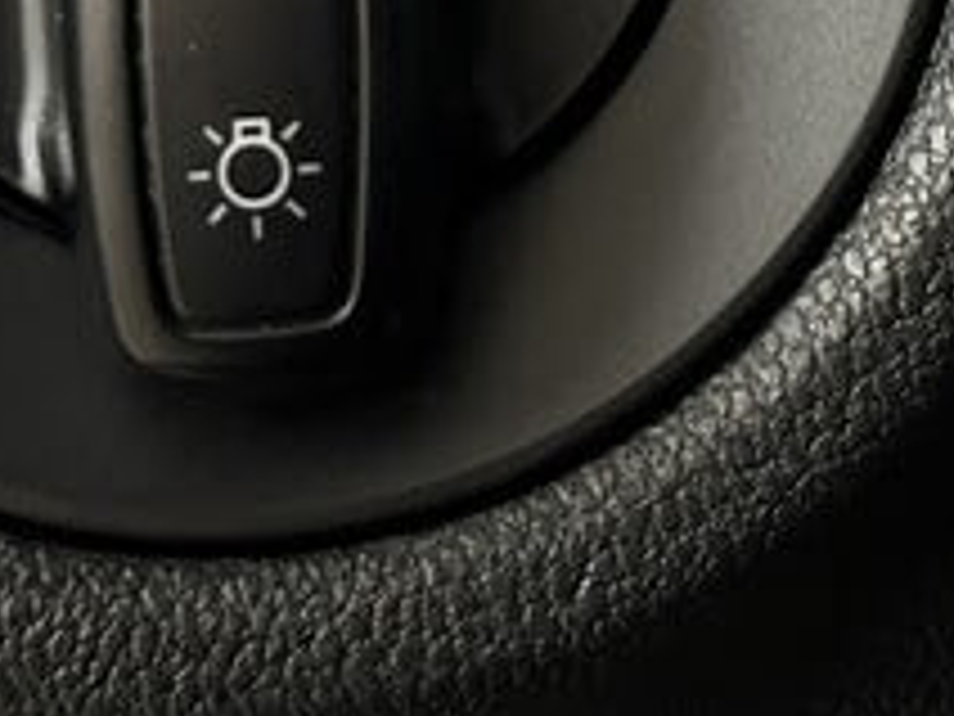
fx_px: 5622
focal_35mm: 204
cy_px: -664
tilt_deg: -16.9
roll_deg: -0.2
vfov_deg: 7.1
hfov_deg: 9.6
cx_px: 1130
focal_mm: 6.86
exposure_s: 1/33
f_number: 1.78
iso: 250
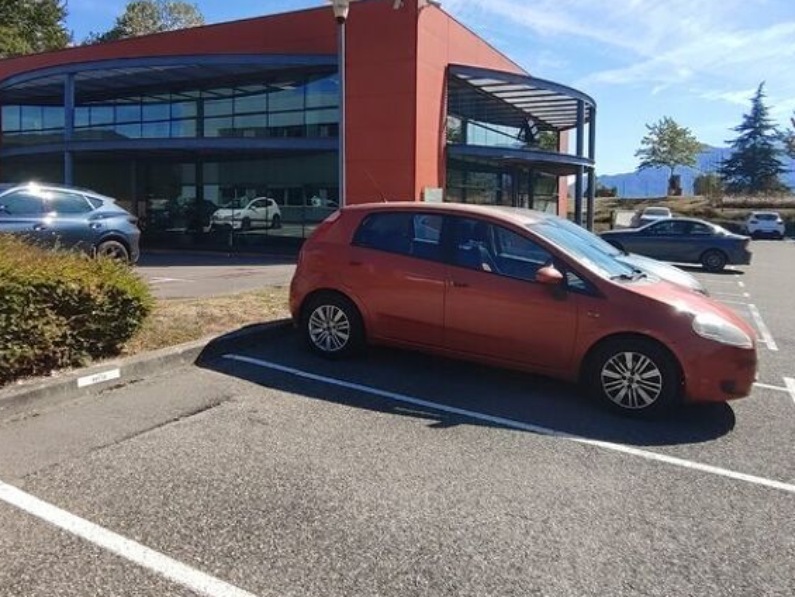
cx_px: 380
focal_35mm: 23
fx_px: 528
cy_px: 237
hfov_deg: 73.9
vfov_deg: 58.4
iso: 51
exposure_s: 1/1044
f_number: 2.2
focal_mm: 1.66
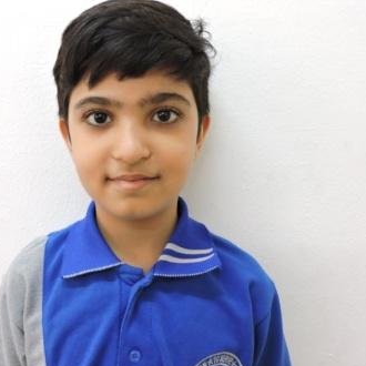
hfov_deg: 45.6
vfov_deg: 46.0
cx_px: 134
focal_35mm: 36
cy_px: 185
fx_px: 431
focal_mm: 5.4
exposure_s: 1/10
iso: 400
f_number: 3.1
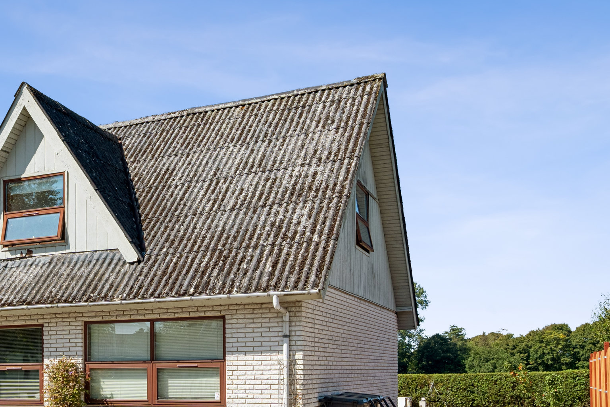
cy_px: 273
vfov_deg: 32.3
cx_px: 183
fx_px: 695
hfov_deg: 46.3
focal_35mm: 41
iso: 400
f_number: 8
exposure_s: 1/1000
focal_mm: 21
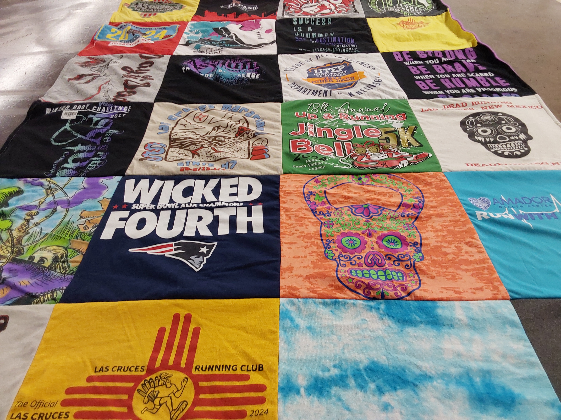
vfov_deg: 49.7
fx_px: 454
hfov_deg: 63.4
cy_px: 210
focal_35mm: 28
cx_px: 280
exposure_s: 1/60
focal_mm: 2.91
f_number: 1.9
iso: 100
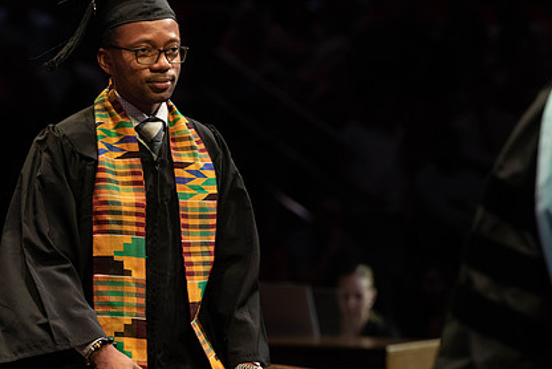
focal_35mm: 260
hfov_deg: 7.9
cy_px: 131
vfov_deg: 5.3
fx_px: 3989
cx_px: 252
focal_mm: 180
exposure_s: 1/320
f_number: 4.5
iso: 1600
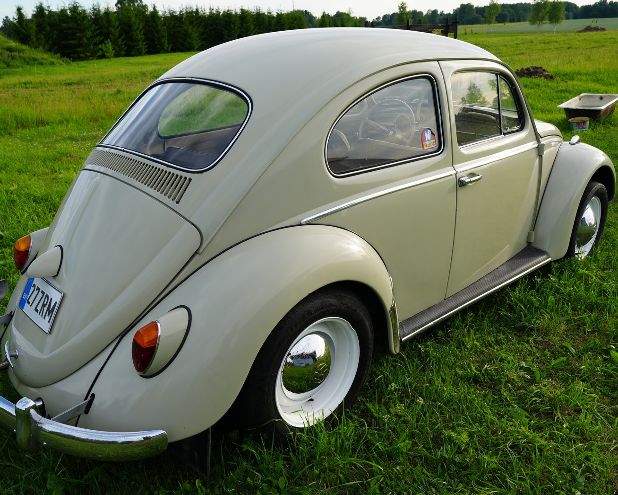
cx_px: 306
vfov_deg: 47.1
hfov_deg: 57.2
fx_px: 567
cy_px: 246
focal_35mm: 31
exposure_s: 1/100
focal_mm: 27
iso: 100
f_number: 6.3
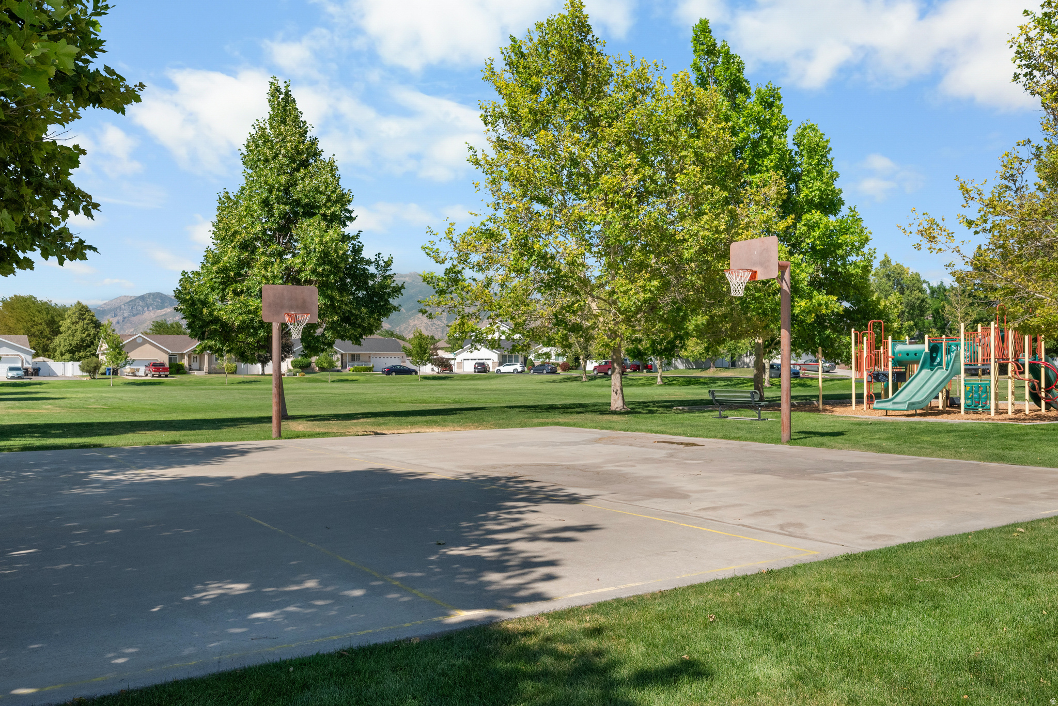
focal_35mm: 30
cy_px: 353
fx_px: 882
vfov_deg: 43.6
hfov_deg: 61.9
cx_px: 529
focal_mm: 30
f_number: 8
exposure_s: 1/640
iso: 1600
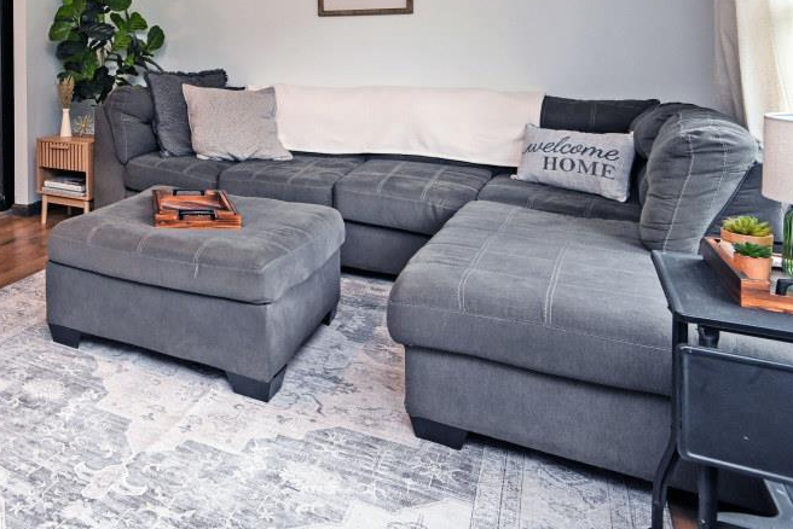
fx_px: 705
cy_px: 51
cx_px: 60
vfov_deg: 38.3
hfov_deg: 51.0
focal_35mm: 32
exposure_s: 1/60
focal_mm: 14
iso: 450
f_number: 4
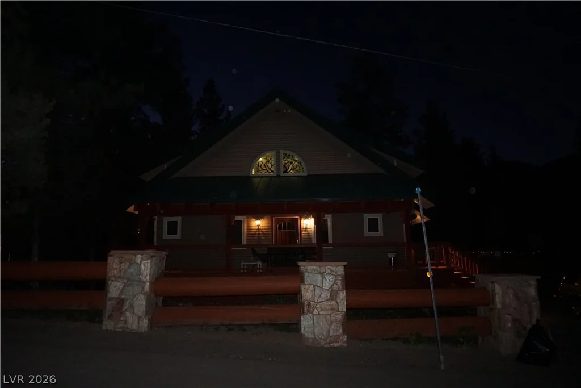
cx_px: 290
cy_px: 194
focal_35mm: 24
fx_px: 387
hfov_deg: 73.7
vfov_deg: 53.1
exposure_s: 1/160
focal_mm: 16
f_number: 5.6
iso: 3200
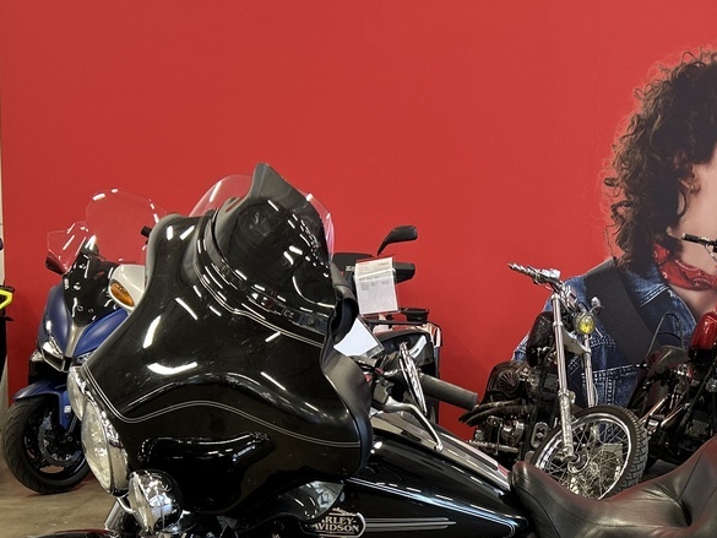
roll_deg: -1.4
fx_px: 1326
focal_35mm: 64
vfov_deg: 22.6
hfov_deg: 29.8
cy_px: 444
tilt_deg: -8.2
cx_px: 529
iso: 80
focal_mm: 5.7
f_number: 1.5
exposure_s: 1/50
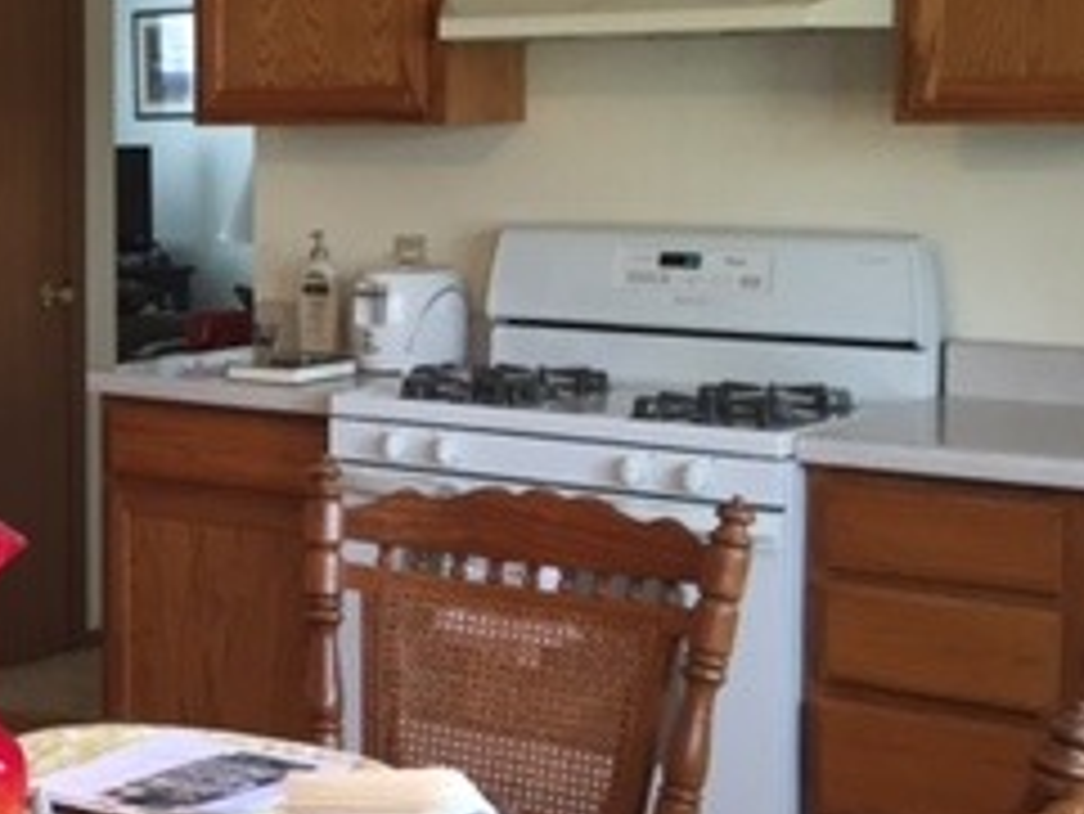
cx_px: -324
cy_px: 265
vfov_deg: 19.1
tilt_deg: -2.1
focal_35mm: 77
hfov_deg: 22.6
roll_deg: +0.4
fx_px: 2412
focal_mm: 4.15
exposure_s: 1/30
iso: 80
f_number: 2.2
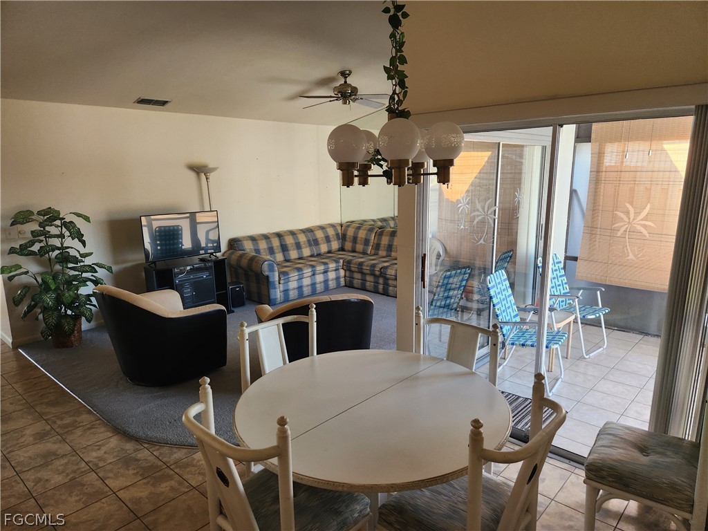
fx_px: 470
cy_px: 266
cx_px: 354
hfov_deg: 73.9
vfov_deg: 58.9
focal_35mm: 23
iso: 200
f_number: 1.8
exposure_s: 1/180
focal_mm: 5.4
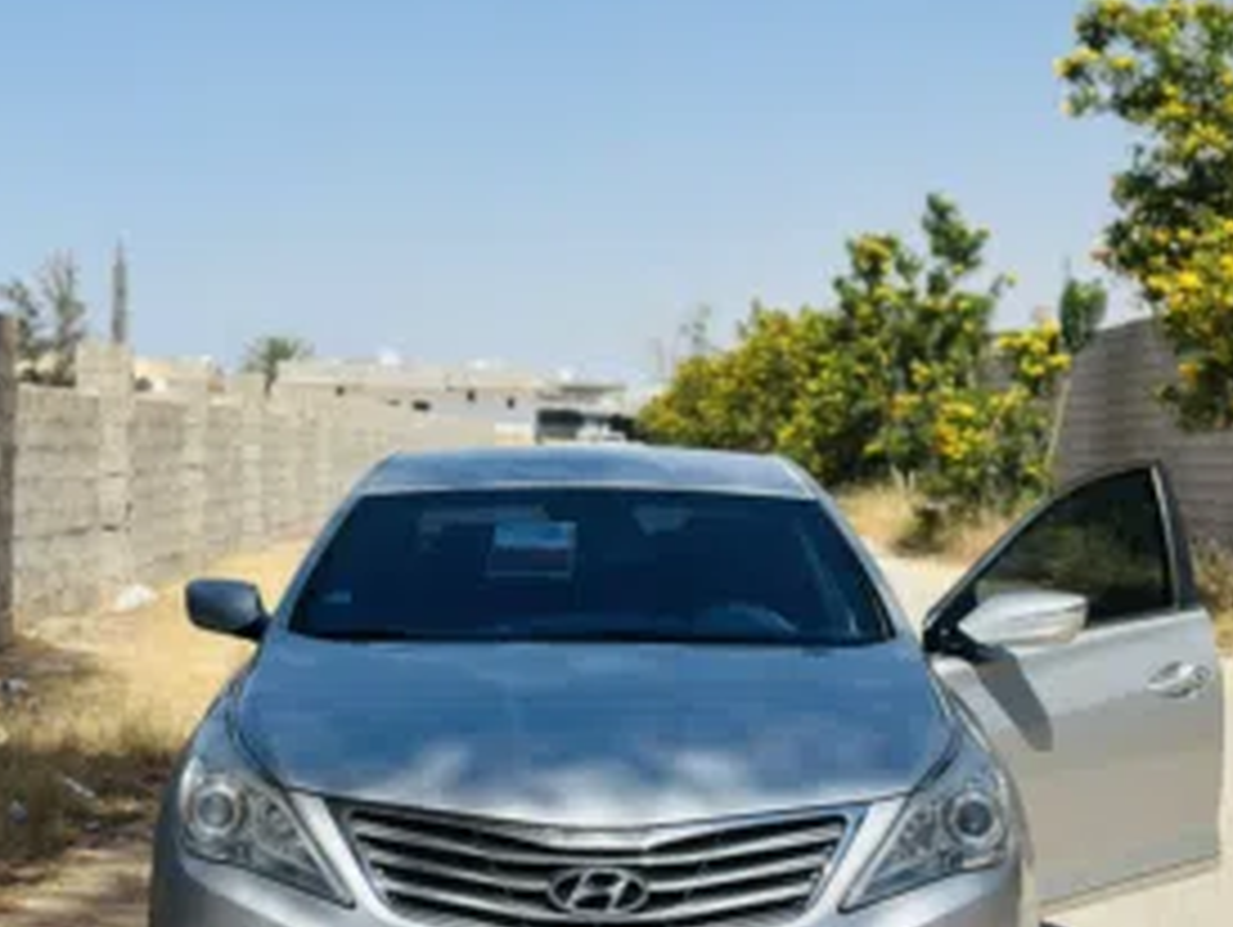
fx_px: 2496
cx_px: 594
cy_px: 500
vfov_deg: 21.0
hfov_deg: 27.8
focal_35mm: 70
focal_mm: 6.86
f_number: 1.78
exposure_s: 1/7634
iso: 100
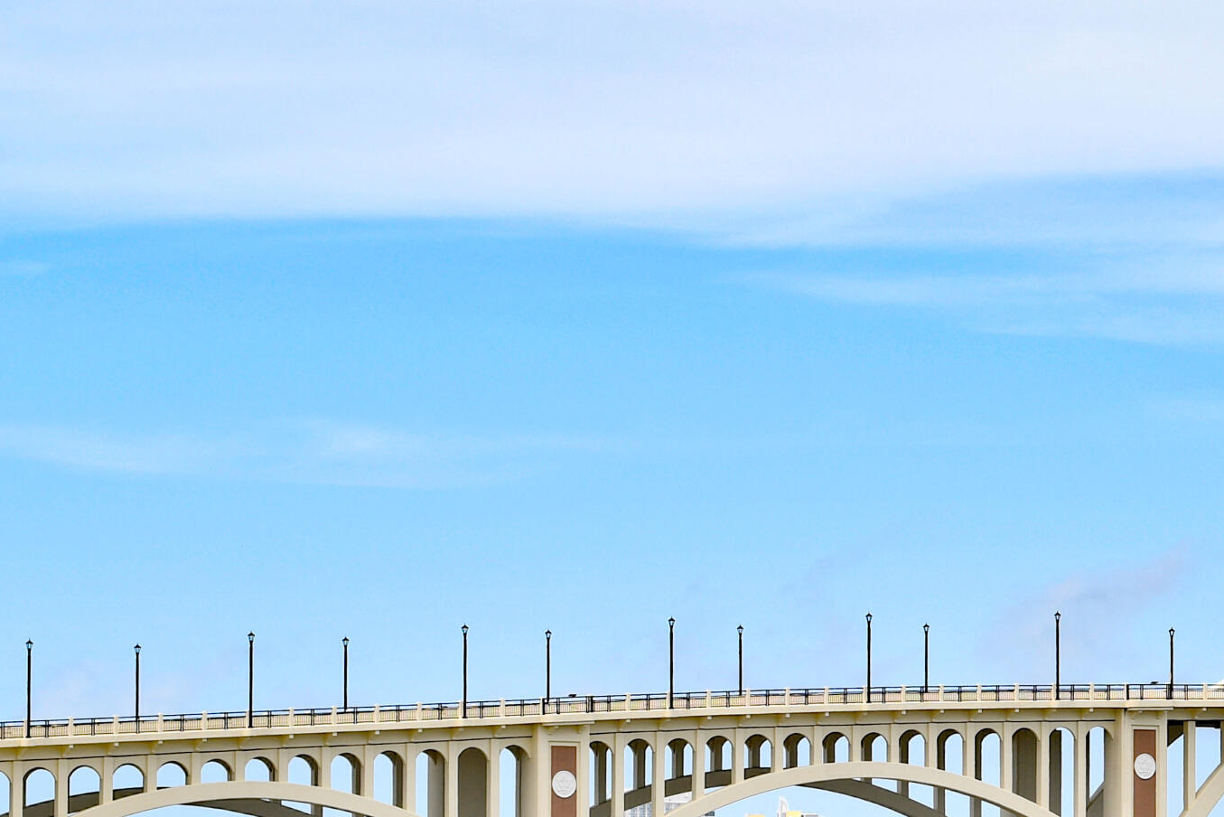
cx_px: 1340
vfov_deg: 8.2
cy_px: 752
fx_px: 5645
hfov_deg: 12.2
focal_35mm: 166
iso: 125
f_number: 8
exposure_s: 1/400
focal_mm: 50
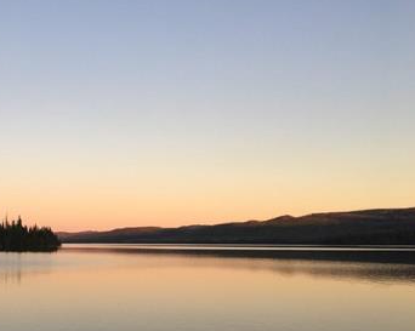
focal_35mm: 53
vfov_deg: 28.5
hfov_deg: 33.5
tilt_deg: +5.2
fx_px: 650
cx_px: 40
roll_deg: -0.3
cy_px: 187
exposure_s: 1/175
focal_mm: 4.15
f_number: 2.2
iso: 25
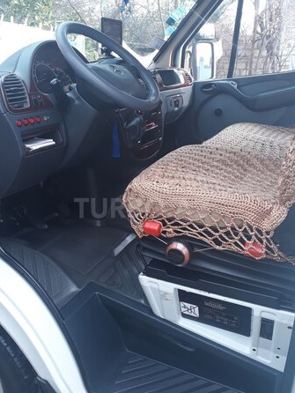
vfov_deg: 59.9
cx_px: 142
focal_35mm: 30
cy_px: 208
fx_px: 341
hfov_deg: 46.8
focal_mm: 3.6
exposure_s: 1/101
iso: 40
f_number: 1.9
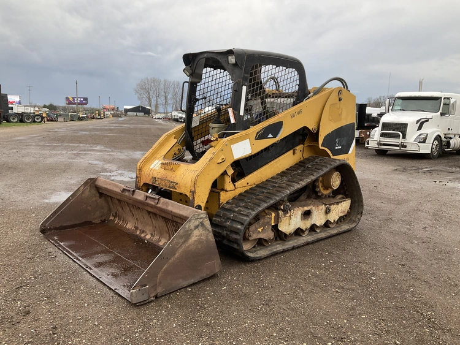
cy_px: 172
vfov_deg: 48.3
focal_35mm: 29
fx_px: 385
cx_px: 230
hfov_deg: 61.6
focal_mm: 3
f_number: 1.8
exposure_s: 1/367
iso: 25
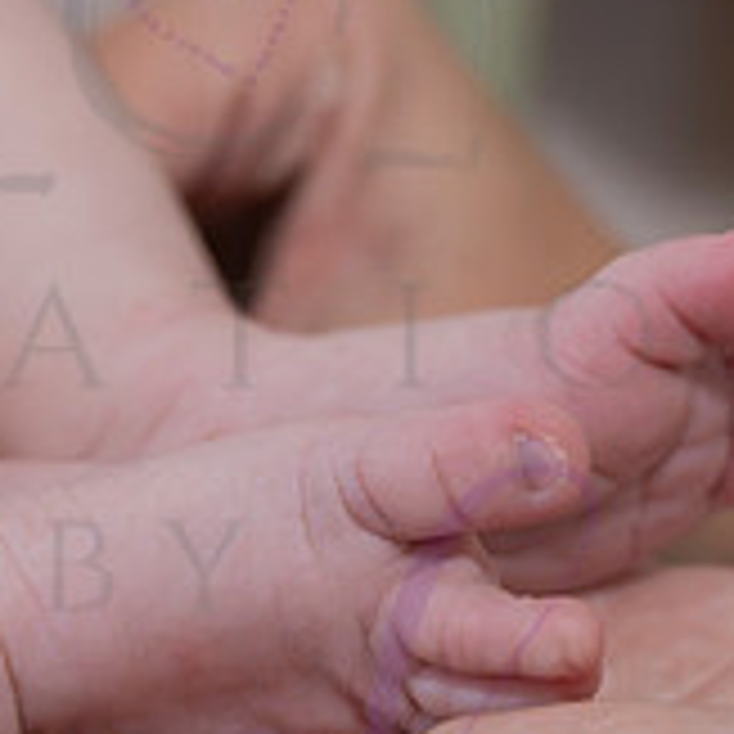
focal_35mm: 164
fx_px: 3934
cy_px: 535
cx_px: 198
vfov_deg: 10.6
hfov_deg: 10.6
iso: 3200
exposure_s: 1/320
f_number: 4
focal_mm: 52
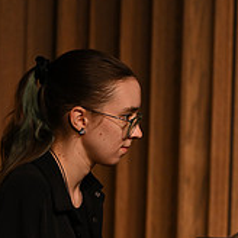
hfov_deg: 2.9
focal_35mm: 601
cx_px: 157
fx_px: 4675
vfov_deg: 2.9
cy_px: 248
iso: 1600
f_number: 2.8
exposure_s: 1/400
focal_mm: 200
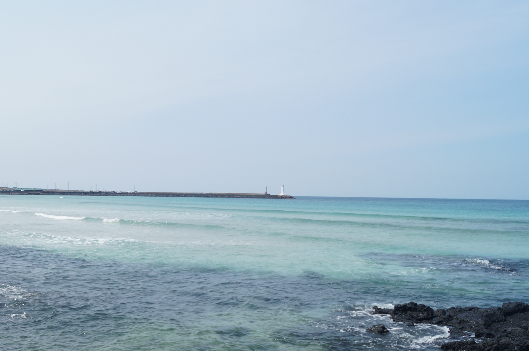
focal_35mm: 42
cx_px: 184
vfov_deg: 31.8
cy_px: 183
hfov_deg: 45.8
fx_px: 616
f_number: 8
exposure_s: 1/400
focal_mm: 18
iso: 100
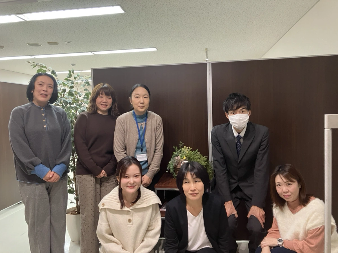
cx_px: 169
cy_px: 126
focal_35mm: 28
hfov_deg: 63.4
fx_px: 273
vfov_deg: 49.7
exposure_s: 1/50
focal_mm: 3.99
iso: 250
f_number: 1.8
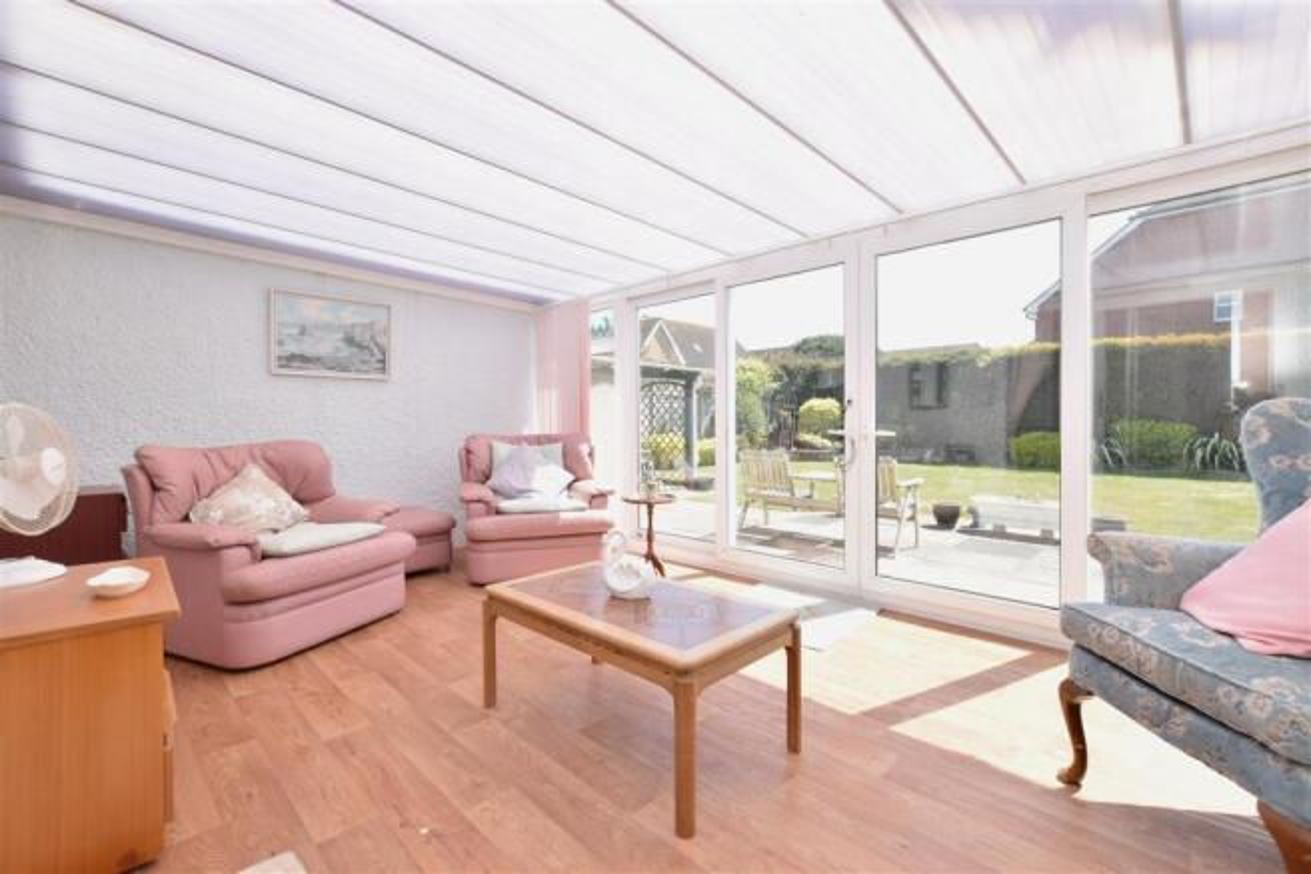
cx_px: 656
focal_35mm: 15
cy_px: 437
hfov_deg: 100.4
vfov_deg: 77.3
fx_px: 546
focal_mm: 10
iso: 500
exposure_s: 1/200
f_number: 11
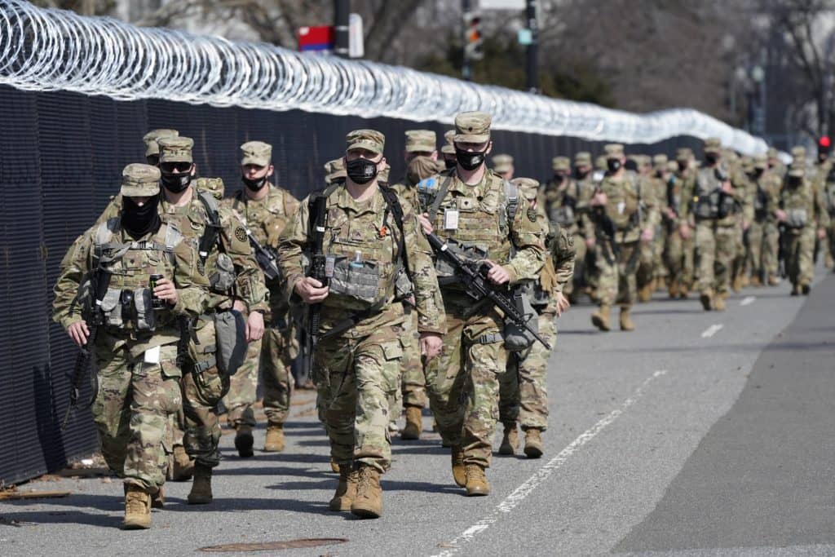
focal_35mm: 259
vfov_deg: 5.3
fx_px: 6008
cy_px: 278
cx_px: 418
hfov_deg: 8.0
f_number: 6.3
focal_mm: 259
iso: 640
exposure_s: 1/2500
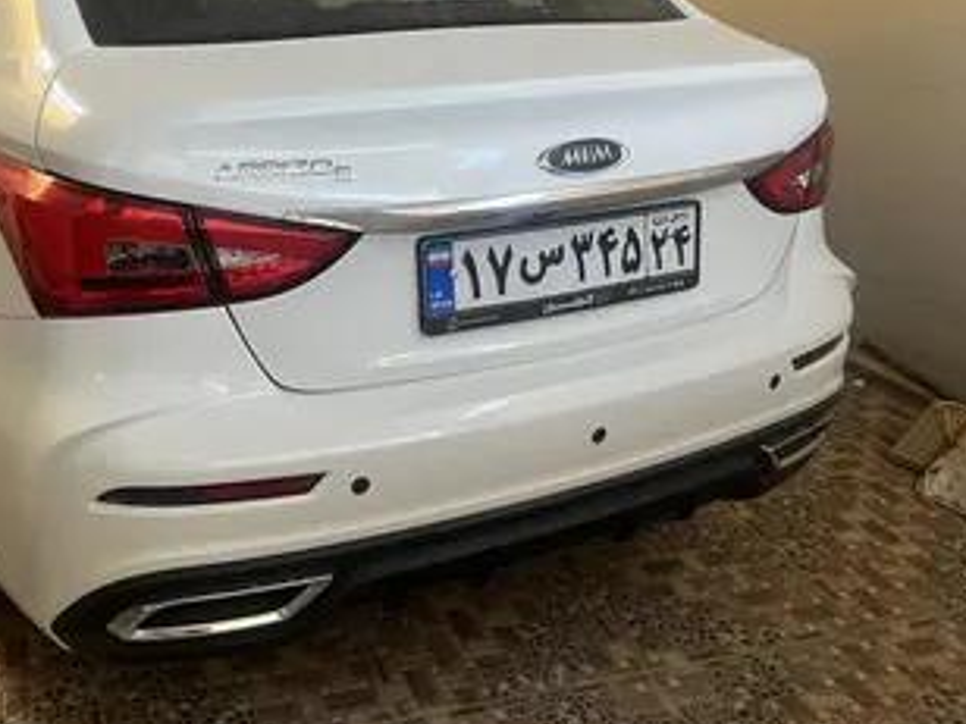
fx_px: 1060
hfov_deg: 48.3
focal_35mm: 38
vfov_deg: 37.6
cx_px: 336
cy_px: 298
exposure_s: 1/61
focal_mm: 5.1
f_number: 1.6
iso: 125
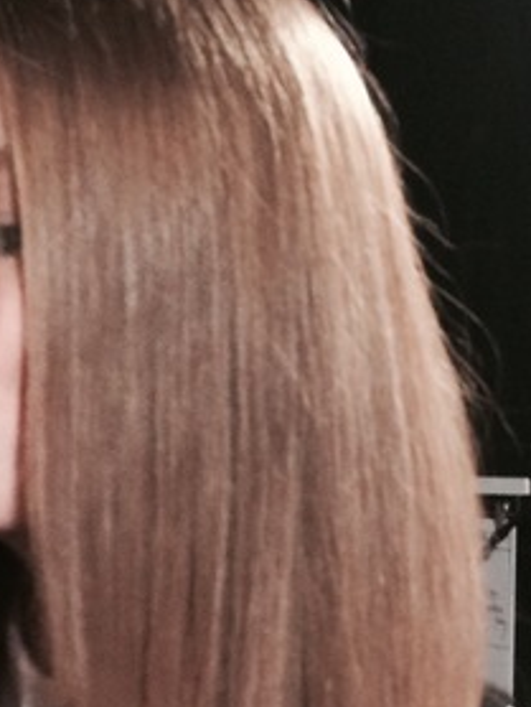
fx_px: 1879
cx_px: 124
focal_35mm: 92
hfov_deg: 16.0
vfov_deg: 20.8
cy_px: 660
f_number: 2.2
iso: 200
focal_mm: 4.12
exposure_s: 1/30
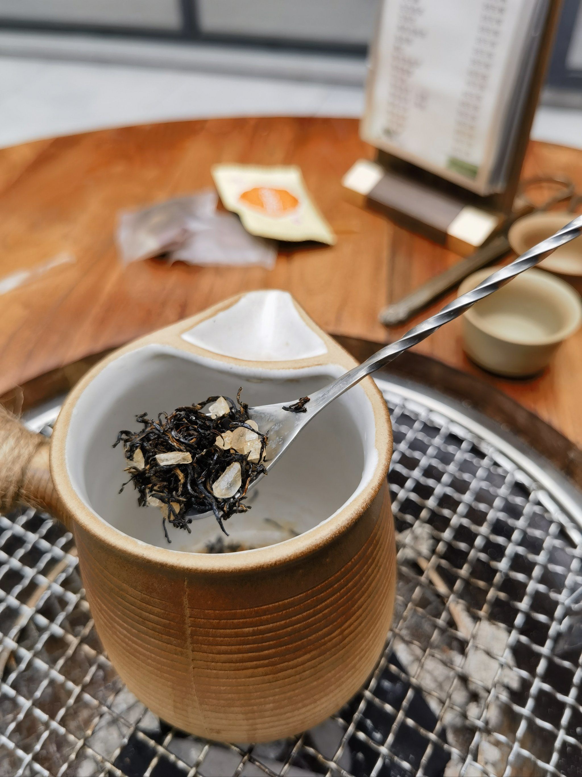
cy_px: 388
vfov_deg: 65.3
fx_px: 605
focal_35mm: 27
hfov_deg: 51.4
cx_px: 291
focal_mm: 6.67
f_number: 1.9
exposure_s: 1/227
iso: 50
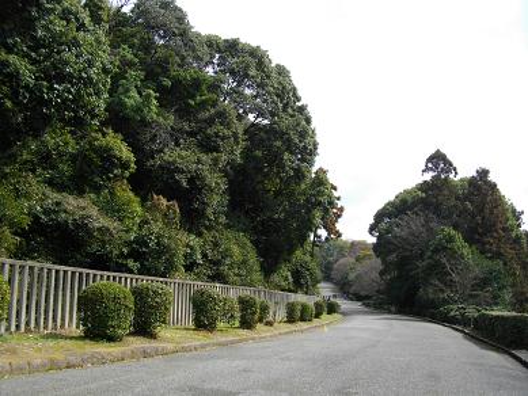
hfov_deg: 56.8
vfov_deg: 44.2
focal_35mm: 32
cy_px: 198
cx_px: 264
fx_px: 488
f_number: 5.5
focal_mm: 5.7
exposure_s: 1/250
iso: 100
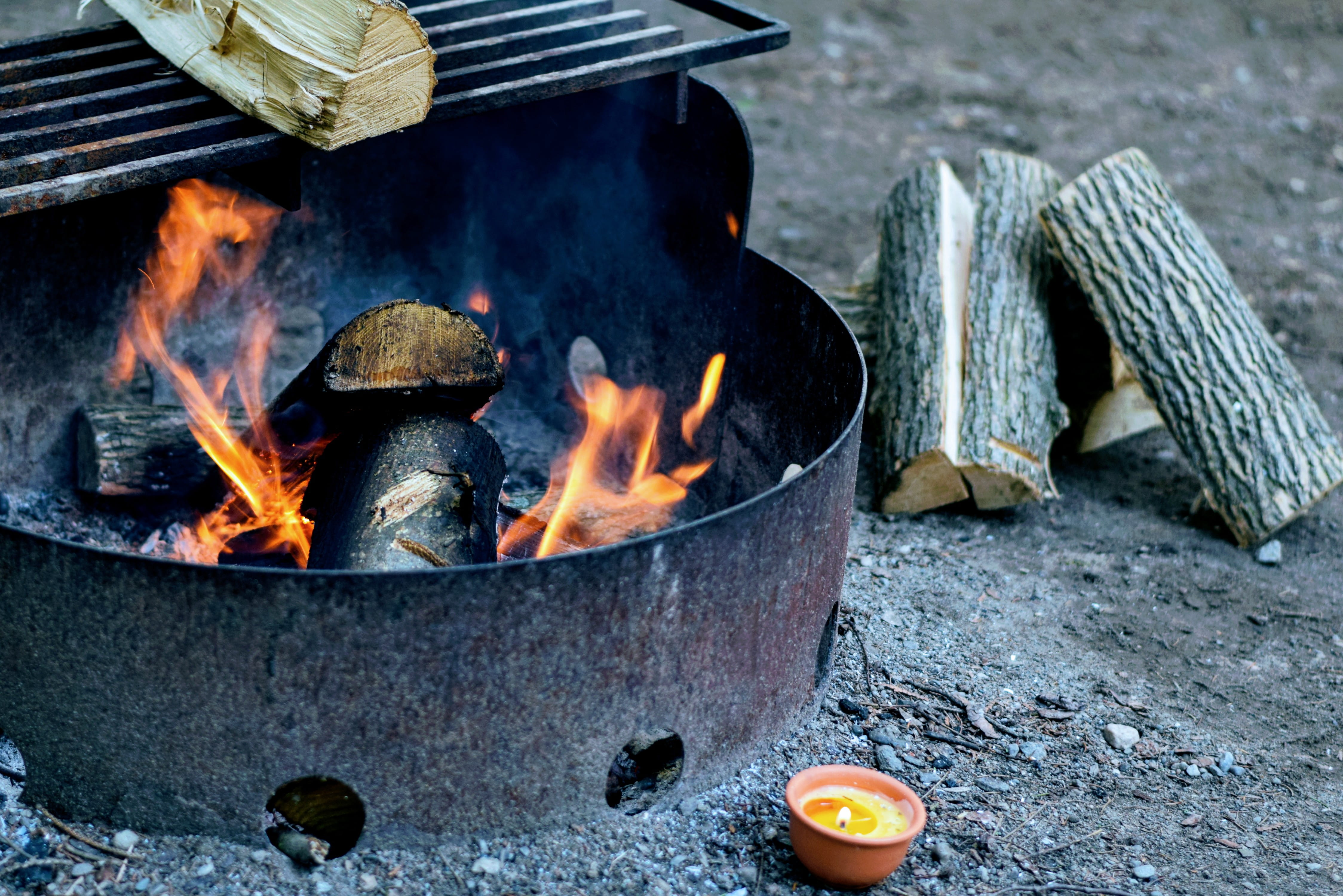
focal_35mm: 75
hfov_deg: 27.0
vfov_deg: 18.2
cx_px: 672
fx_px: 2798
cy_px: 448
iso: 800
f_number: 2.5
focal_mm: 50
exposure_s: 1/60
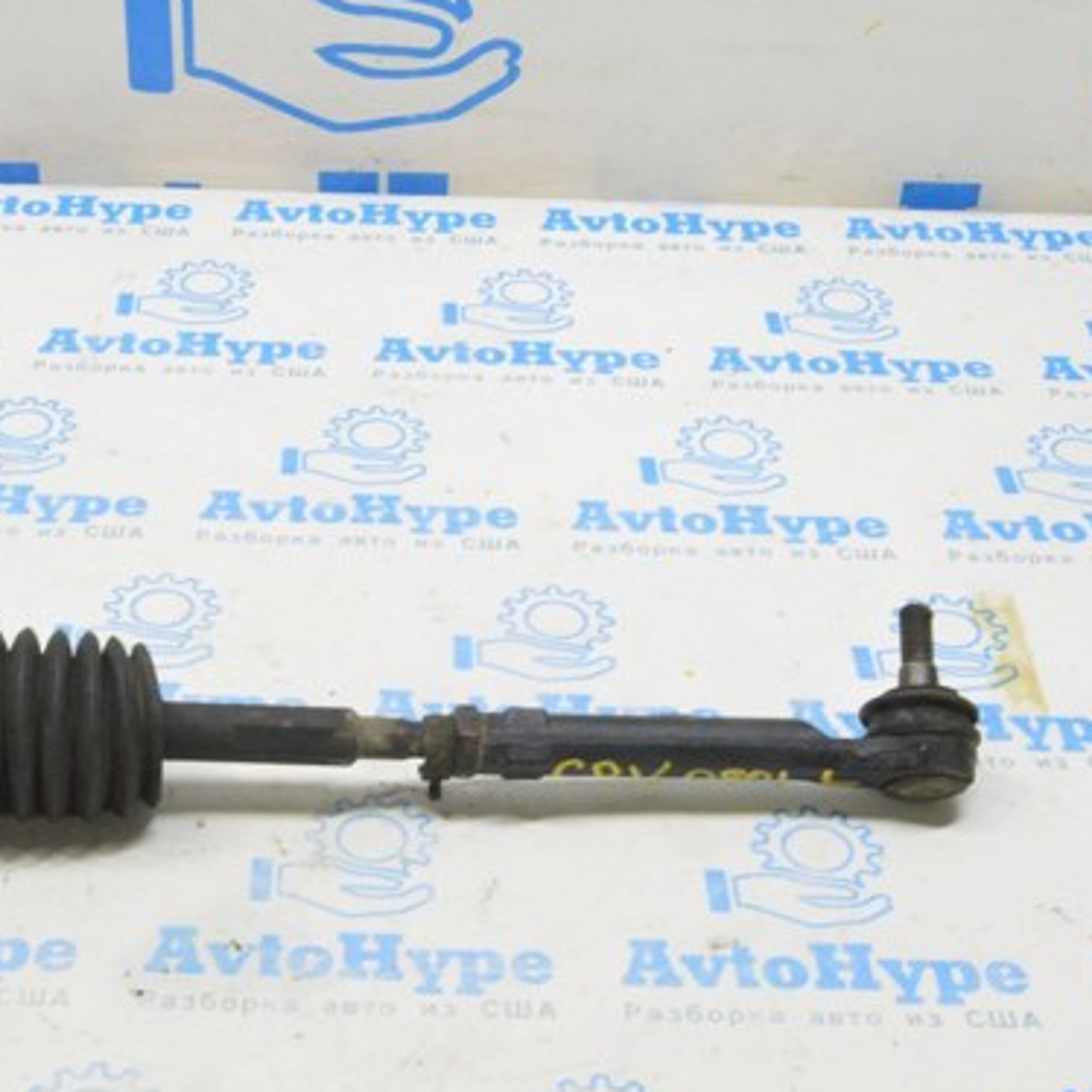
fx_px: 2177
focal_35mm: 61
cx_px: 356
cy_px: 577
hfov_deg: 28.0
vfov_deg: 28.2
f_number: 20
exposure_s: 1/15
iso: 6400
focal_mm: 28
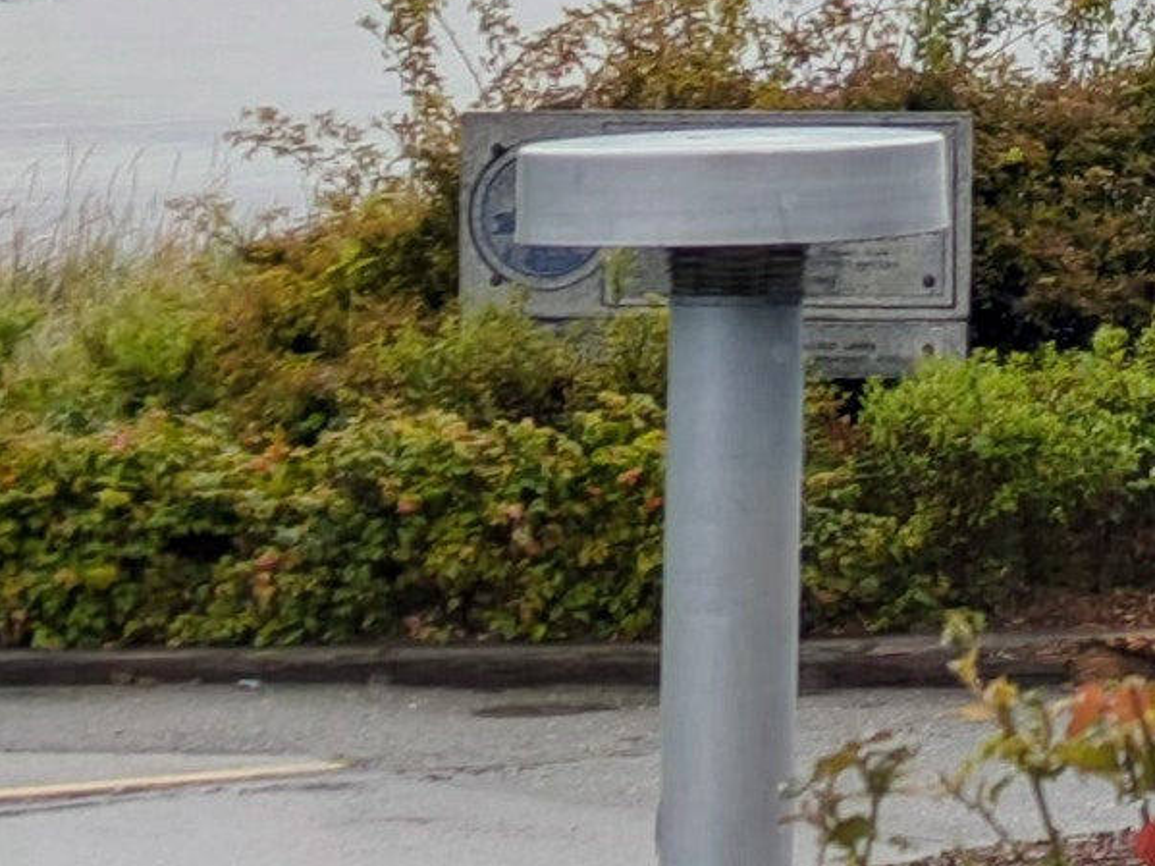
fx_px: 7272
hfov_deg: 8.6
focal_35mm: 218
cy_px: -461
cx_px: 2281
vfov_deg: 6.7
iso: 76
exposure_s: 1/1580
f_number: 1.89
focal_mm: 5.43
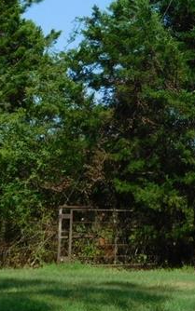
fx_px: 994
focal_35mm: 117
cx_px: 224
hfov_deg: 11.0
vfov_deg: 17.7
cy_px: 74
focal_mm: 6.3
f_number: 3.5
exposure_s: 1/1000
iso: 125
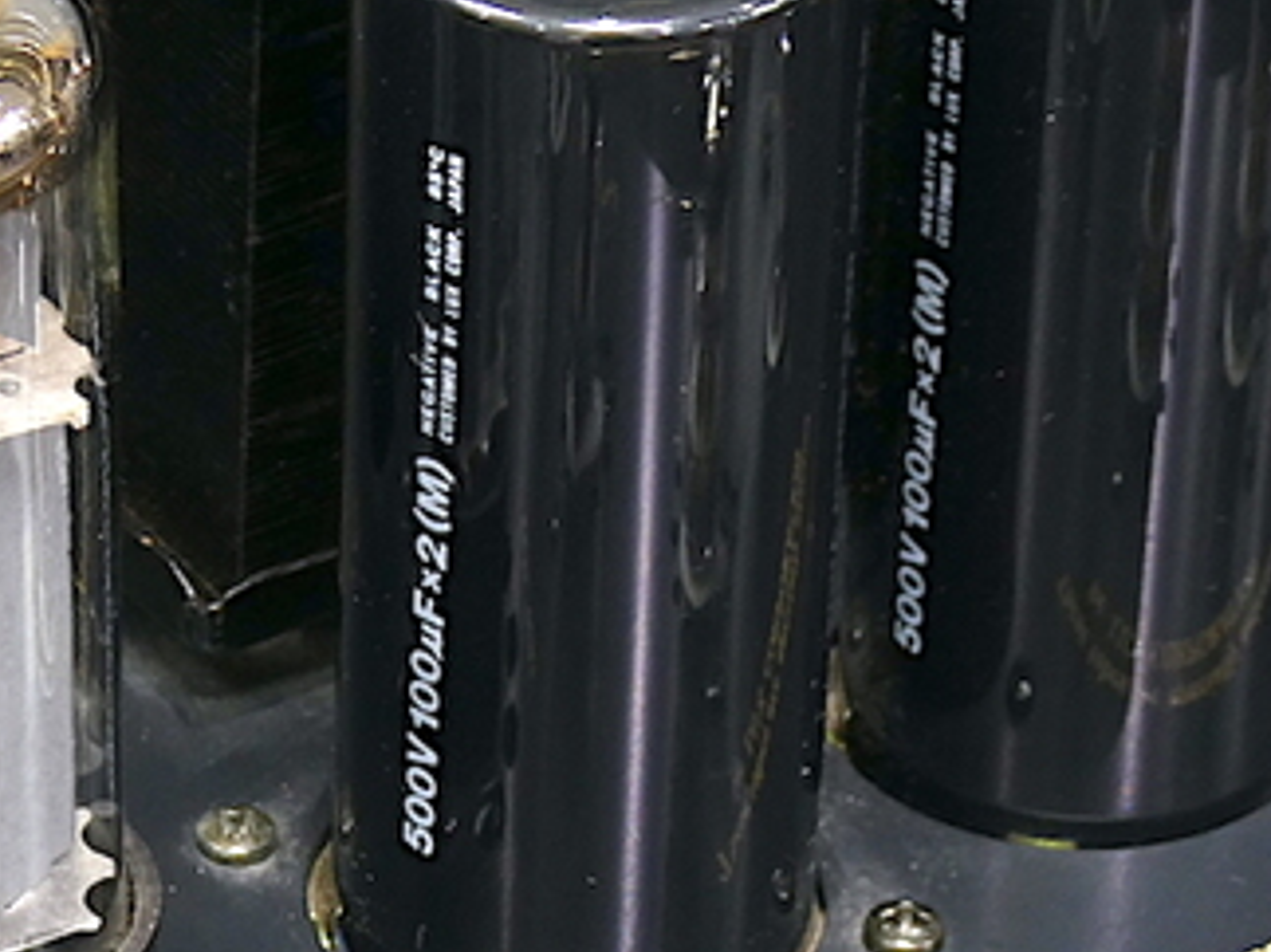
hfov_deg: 8.3
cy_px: 1212
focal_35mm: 235
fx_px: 8625
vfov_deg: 6.3
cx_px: -346
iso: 100
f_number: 4.7
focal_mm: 14.1
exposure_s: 1/1.3
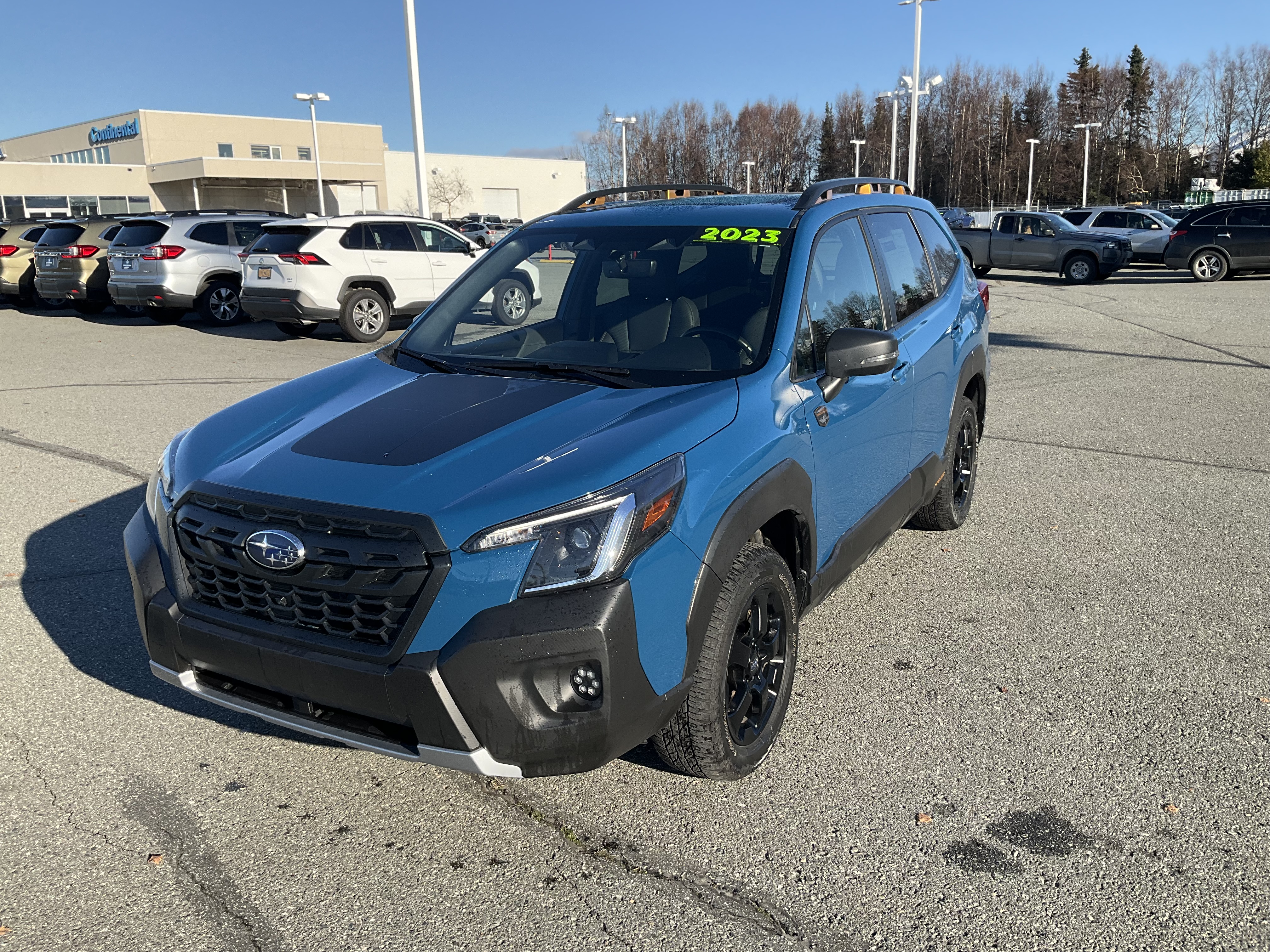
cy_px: 476
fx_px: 1064
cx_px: 635
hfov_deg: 61.7
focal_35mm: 29
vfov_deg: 48.2
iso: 25
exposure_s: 1/1055
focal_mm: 3
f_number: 1.8
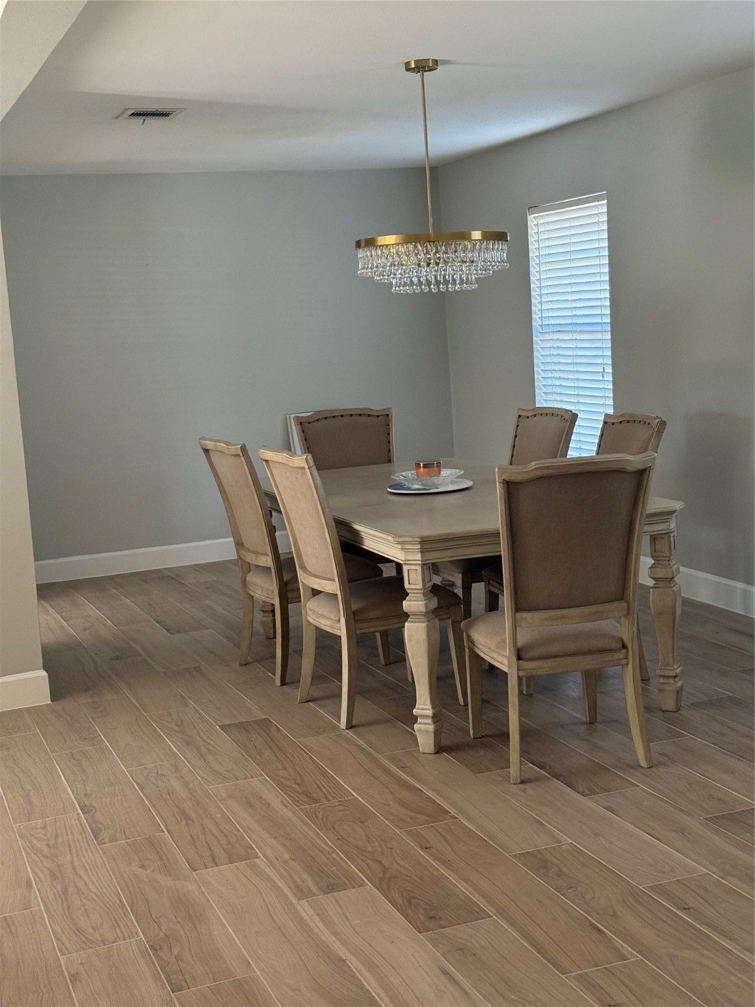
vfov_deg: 39.7
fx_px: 1396
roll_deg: +3.2
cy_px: 504
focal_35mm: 48
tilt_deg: -5.2
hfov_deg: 30.3
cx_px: 378
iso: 160
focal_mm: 6.76
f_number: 1.78
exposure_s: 1/98
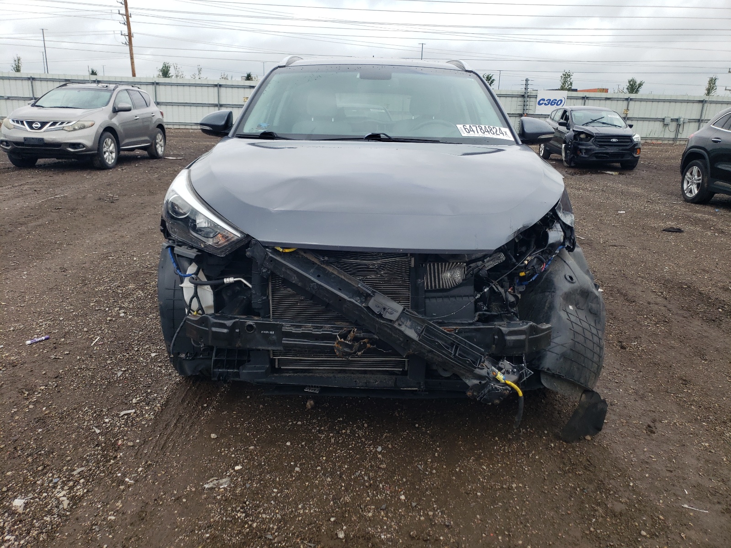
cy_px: 274
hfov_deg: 67.3
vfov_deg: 53.1
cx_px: 366
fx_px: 549
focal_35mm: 26
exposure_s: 1/2000
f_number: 1.5
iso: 50
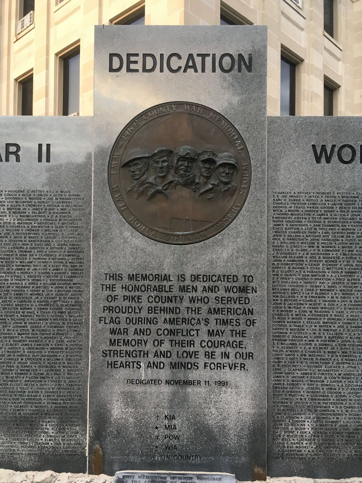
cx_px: 181
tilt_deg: +1.5
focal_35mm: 29
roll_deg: -0.9
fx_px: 404
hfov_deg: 48.2
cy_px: 242
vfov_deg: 61.7
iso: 32
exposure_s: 1/40
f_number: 2.2
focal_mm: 4.15
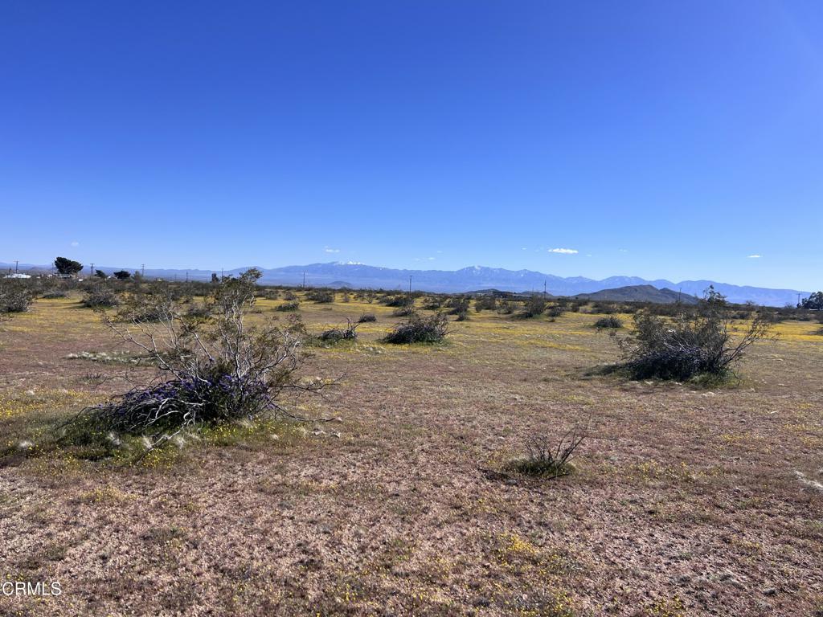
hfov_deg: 67.3
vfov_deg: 53.1
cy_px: 308
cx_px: 412
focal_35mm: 26
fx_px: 618
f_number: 1.5
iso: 50
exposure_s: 1/6211
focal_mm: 5.7
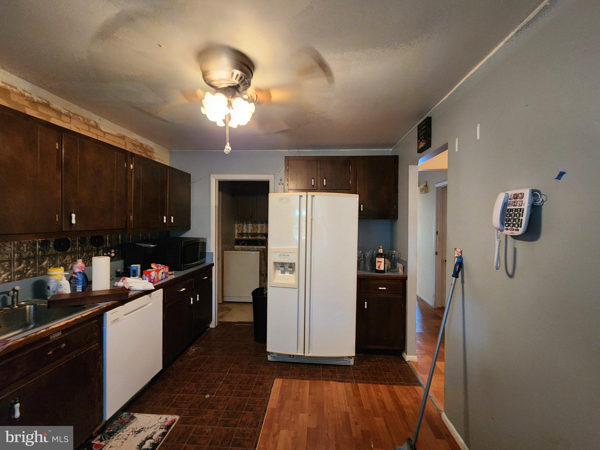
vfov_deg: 89.9
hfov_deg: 106.2
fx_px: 225
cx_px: 300
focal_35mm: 13
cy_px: 225
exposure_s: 1/30
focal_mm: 2.2
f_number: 2.2
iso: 500
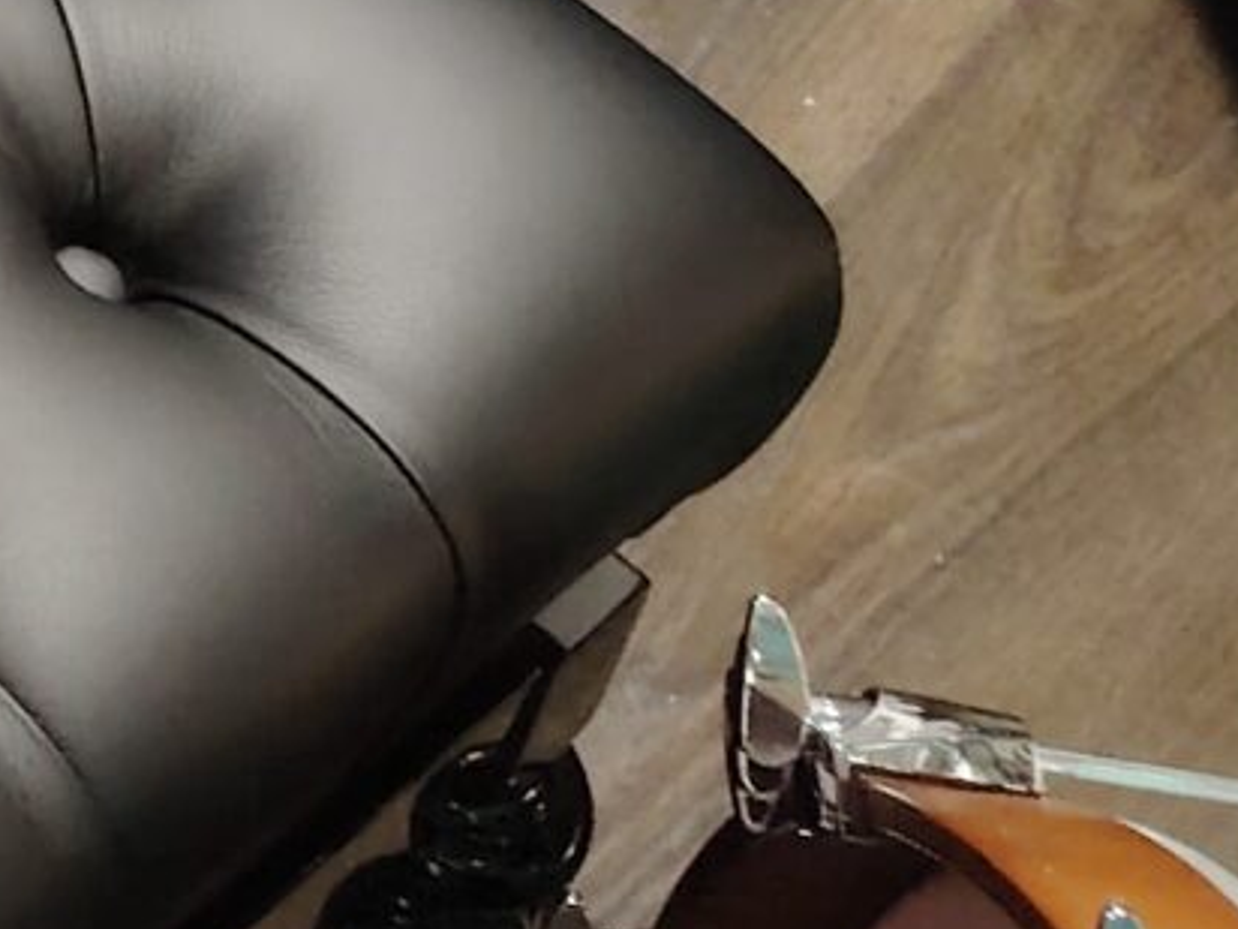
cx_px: -2046
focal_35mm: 149
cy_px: -1870
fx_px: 5329
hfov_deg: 10.6
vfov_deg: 8.4
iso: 903
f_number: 1.75
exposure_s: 1/33.3
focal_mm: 5.25
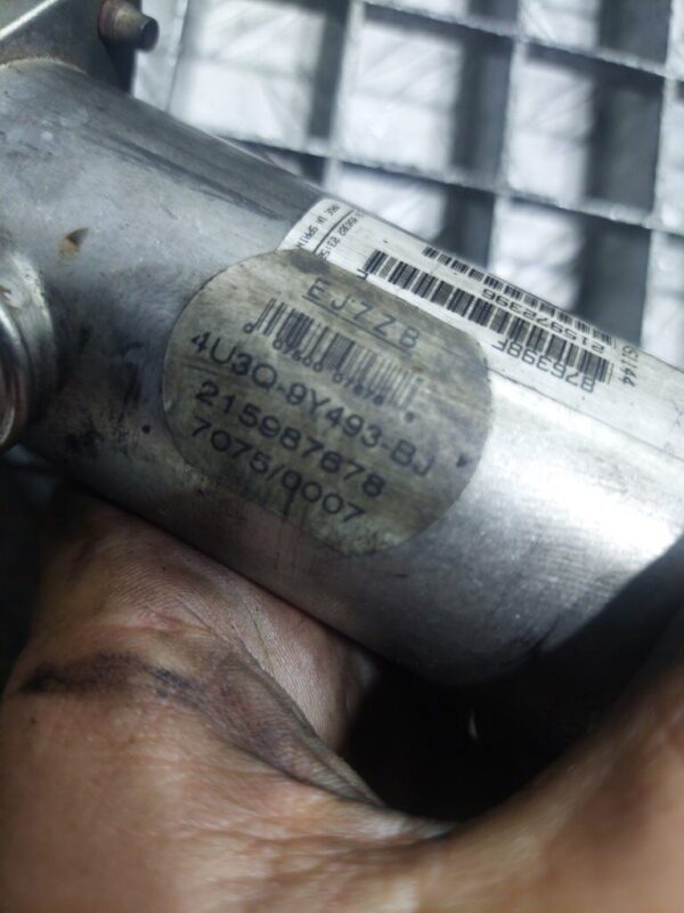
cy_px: 456
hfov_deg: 54.9
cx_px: 342
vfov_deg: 69.4
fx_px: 659
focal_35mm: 25
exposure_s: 1/50
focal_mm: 5.23
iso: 200
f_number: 1.8
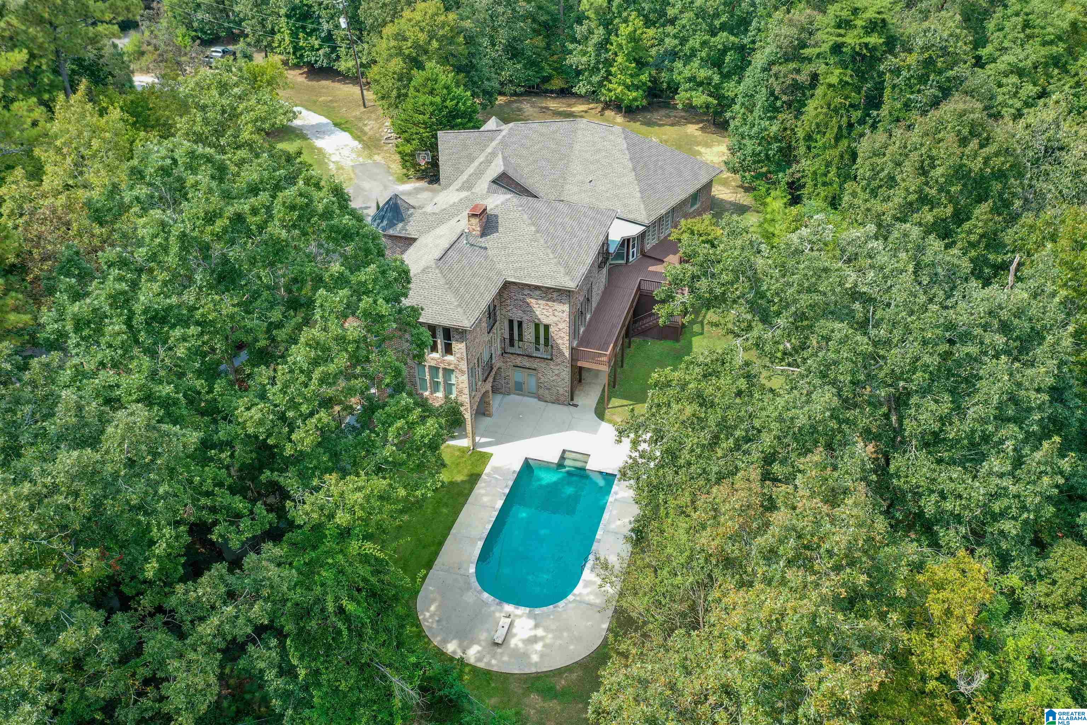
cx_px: 544
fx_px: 845
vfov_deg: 46.4
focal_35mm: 28
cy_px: 362
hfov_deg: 65.5
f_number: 5.6
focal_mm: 10.26
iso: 100
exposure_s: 1/120
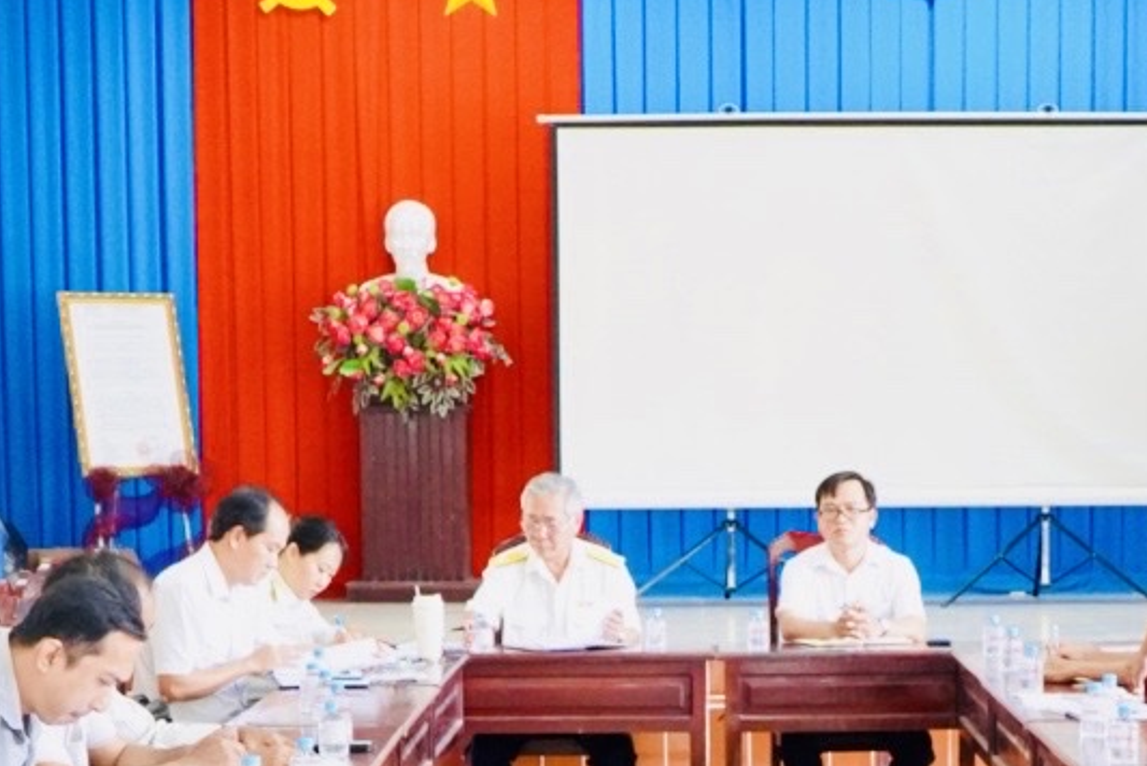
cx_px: 766
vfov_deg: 14.0
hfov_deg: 21.3
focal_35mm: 96
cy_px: 833
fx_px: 3045
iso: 1600
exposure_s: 1/60
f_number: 5
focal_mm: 21
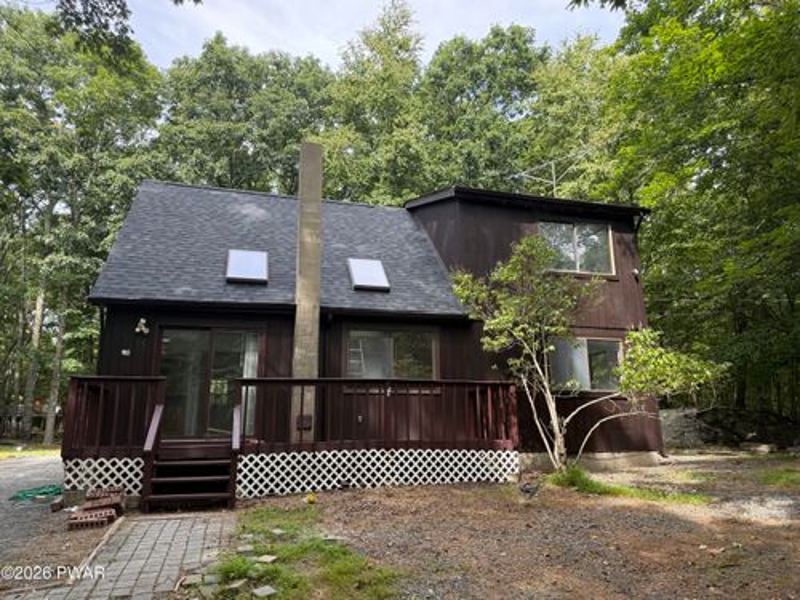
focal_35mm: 24
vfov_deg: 56.8
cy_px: 300
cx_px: 400
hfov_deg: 71.6
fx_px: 555
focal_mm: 6.76
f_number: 1.78
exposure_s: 1/532
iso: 100
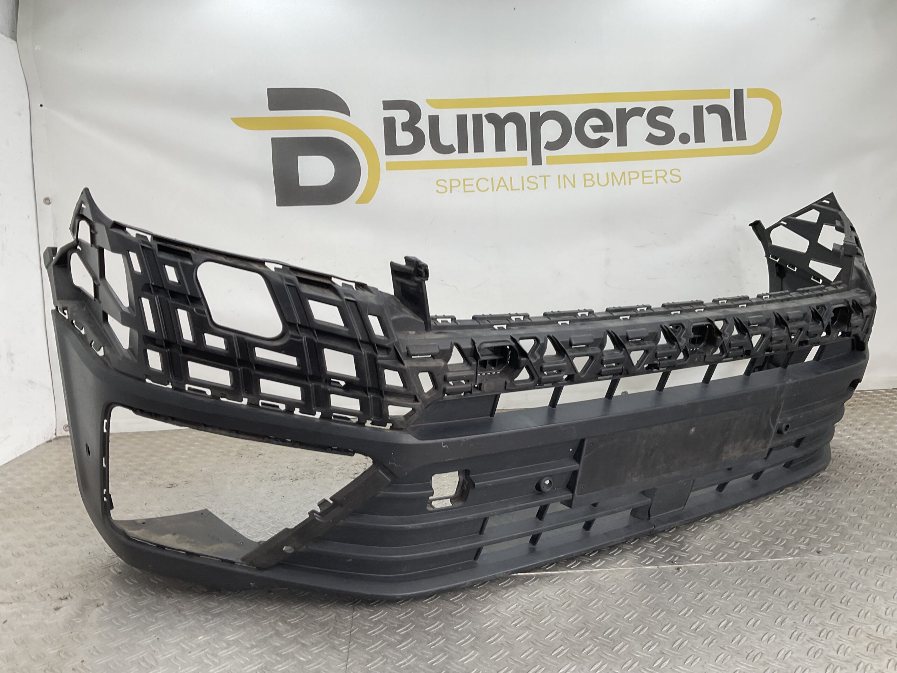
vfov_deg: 48.2
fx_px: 751
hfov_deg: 61.7
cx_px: 448
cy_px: 336
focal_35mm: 29
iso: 20
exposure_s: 1/120
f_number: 1.8
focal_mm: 3
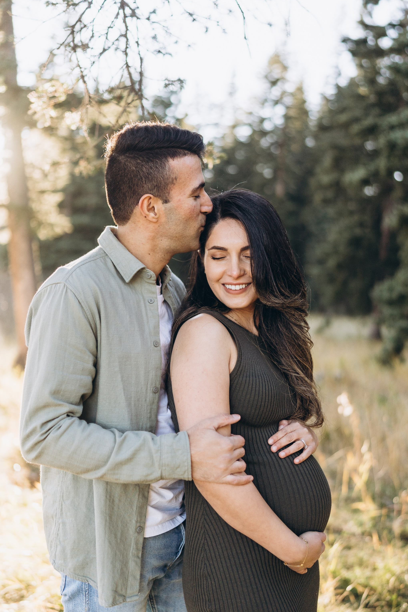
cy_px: 328
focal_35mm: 44
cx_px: 224
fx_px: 748
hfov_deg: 30.5
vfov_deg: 44.5
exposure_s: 1/2500
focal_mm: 35
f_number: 1.4
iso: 250
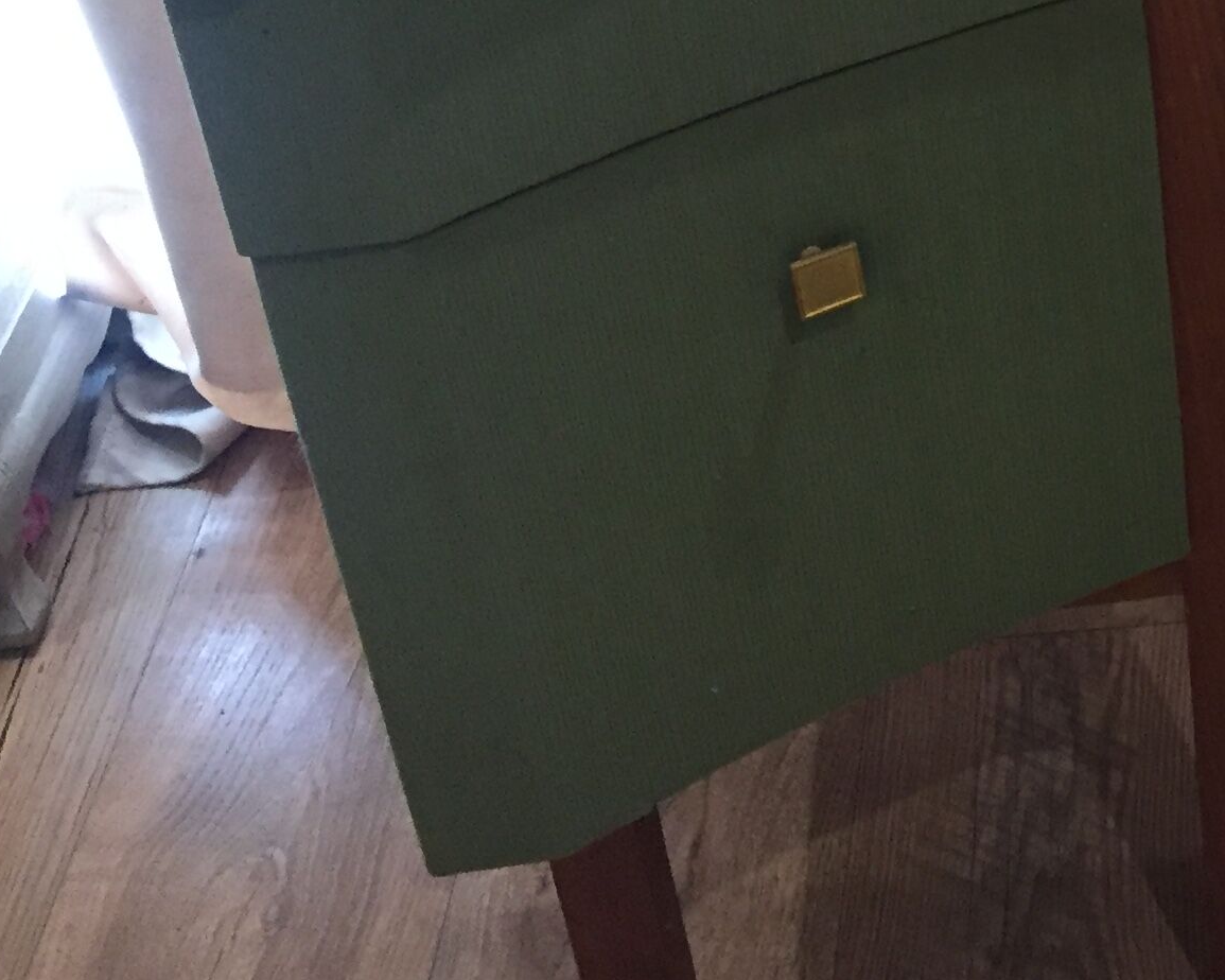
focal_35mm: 80
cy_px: -60
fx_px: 2900
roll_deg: -2.5
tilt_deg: -32.2
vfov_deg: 18.5
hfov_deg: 21.1
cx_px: 1701
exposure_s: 1/33
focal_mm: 4.15
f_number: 2.2
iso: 200
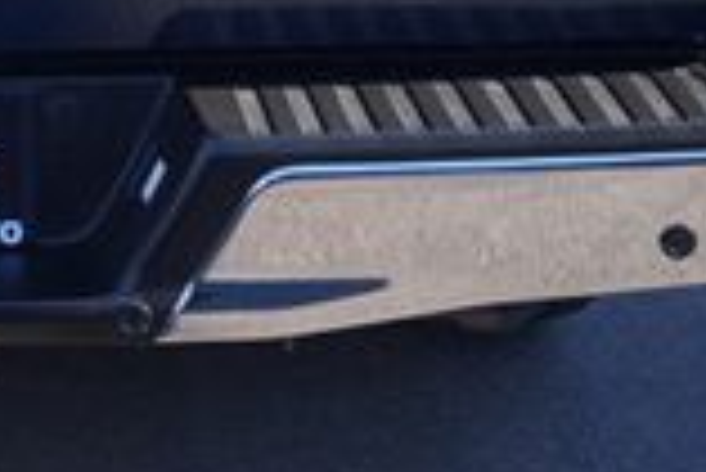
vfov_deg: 10.8
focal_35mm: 122
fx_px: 2395
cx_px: -175
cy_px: -270
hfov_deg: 16.0
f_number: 5.6
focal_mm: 20
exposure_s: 1/80
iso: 100
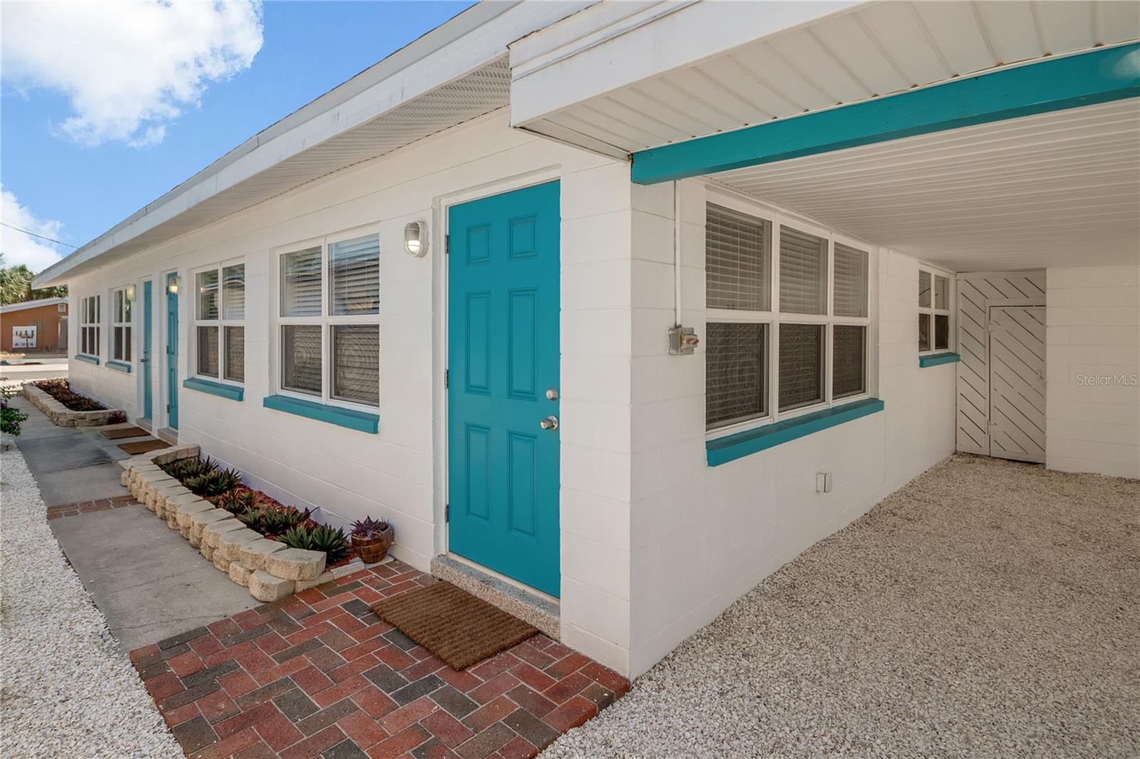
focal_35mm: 17
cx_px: 570
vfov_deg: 70.4
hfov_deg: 93.3
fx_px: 538
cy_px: 380
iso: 100
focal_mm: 11.5
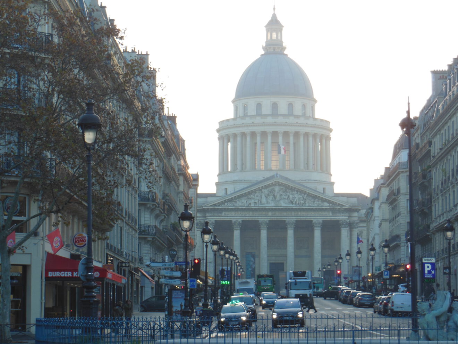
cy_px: 172
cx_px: 229
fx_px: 1641
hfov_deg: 15.9
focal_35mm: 124
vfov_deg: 12.0
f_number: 5.7
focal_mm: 22.1
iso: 125
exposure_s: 1/40
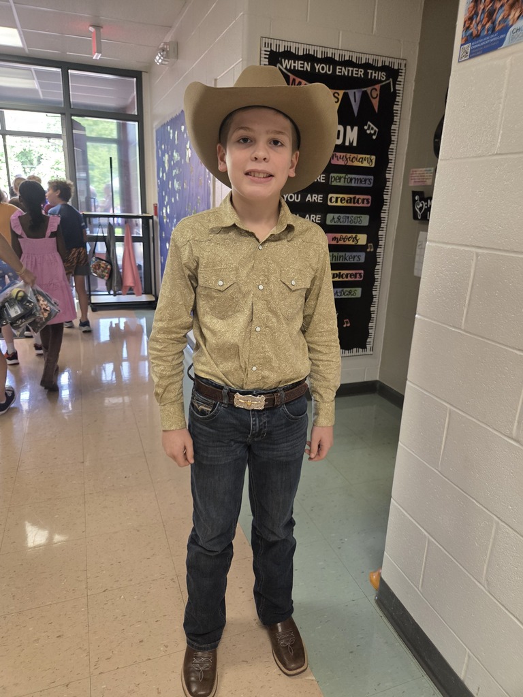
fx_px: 463
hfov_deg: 58.9
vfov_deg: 73.9
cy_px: 348
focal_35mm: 23
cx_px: 262
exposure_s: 1/120
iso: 320
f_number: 1.8
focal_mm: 5.4
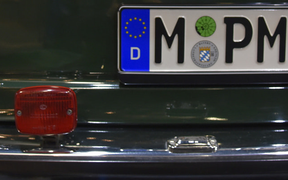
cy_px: -11
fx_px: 479
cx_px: 142
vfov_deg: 20.4
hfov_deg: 33.5
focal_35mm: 61
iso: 2000
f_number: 4
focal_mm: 24
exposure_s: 1/60
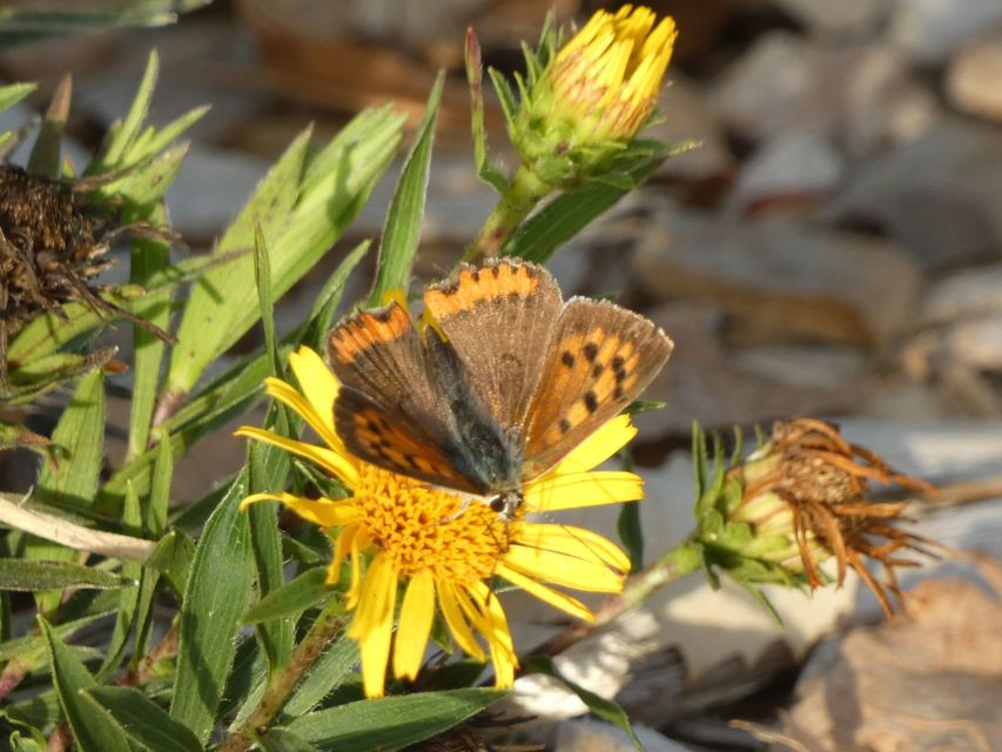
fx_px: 10769
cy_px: 376
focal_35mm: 372
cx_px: 501
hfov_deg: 5.3
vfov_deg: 4.0
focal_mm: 66.7
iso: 160
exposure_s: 1/80
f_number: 5.6
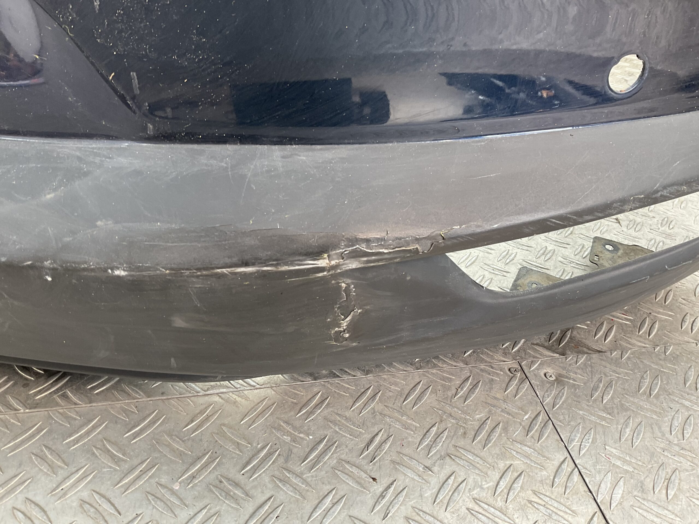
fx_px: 586
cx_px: 350
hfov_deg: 61.7
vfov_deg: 48.2
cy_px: 262
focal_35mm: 29
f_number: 1.8
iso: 40
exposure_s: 1/50
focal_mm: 3
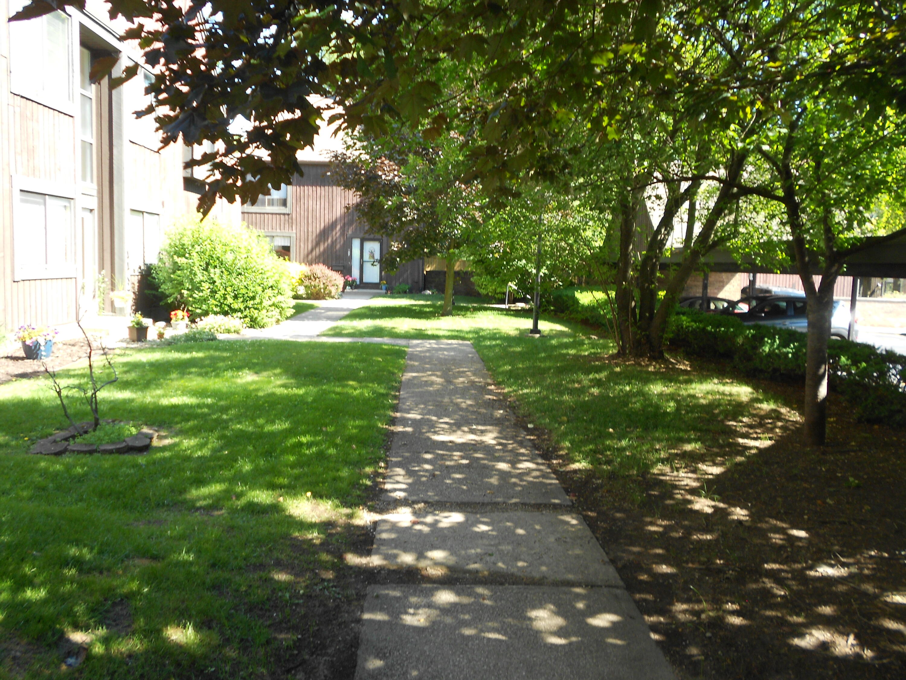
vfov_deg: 48.2
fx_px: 759
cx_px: 453
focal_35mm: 29
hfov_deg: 61.7
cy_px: 340
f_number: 3.4
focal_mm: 5.1
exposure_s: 1/60
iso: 80
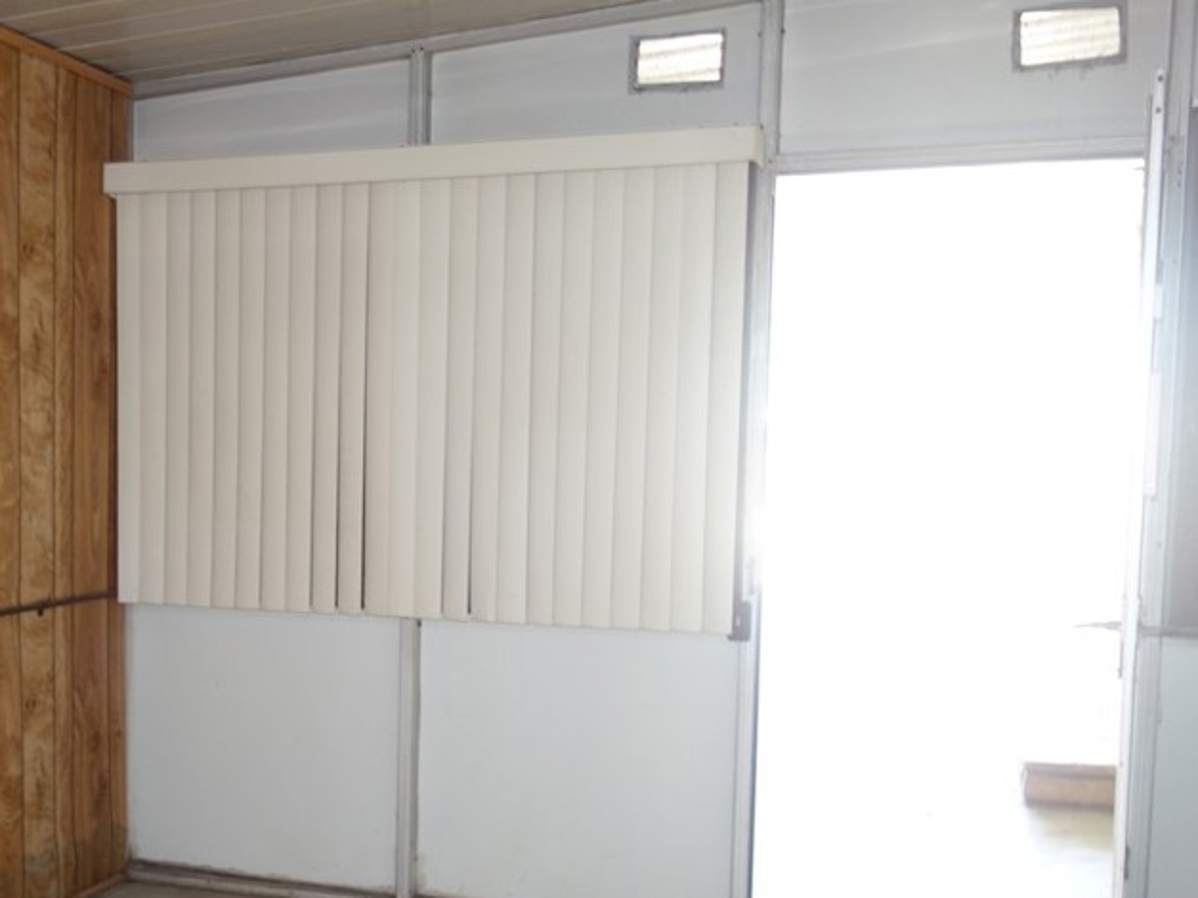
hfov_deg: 42.2
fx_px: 1522
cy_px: 570
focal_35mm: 44
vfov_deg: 32.7
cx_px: 363
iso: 125
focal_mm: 10.4
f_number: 1.8
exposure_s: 1/30
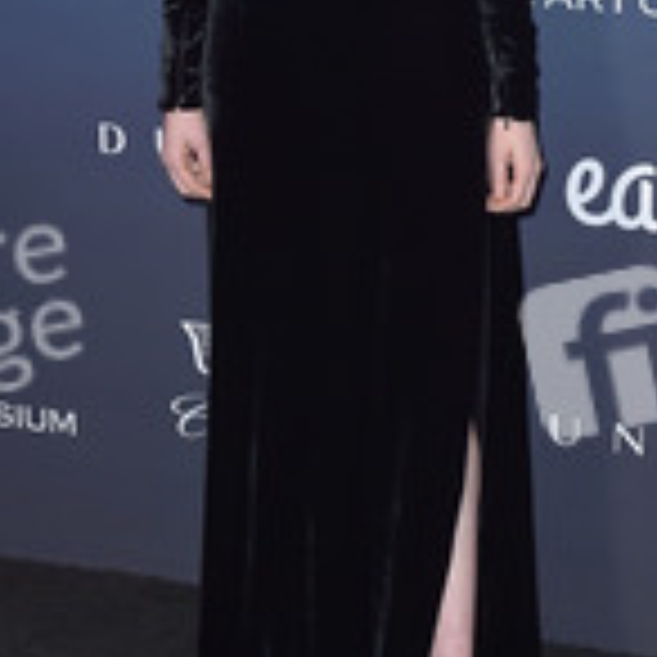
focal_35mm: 105
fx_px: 2255
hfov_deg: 16.6
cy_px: 108
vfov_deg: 16.4
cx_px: 344
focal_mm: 45
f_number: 5.6
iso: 250
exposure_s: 1/250
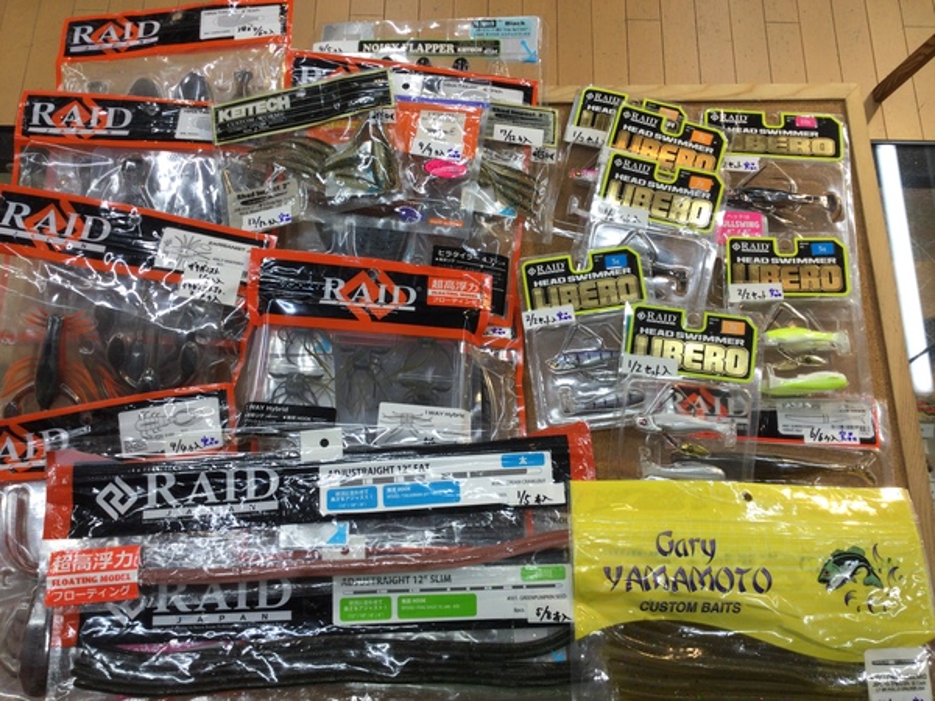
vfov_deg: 45.4
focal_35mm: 31
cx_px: 468
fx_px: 837
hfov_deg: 58.4
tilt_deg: -72.2
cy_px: 350
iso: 32
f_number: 2.4
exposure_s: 1/60
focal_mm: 3.3
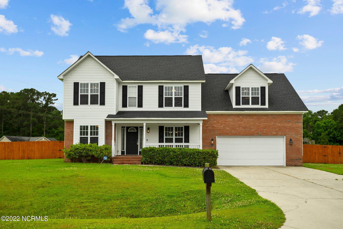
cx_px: 172
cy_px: 114
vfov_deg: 35.9
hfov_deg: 51.9
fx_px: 352
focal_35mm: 37
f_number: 8
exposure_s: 1/320
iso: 160
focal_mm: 37
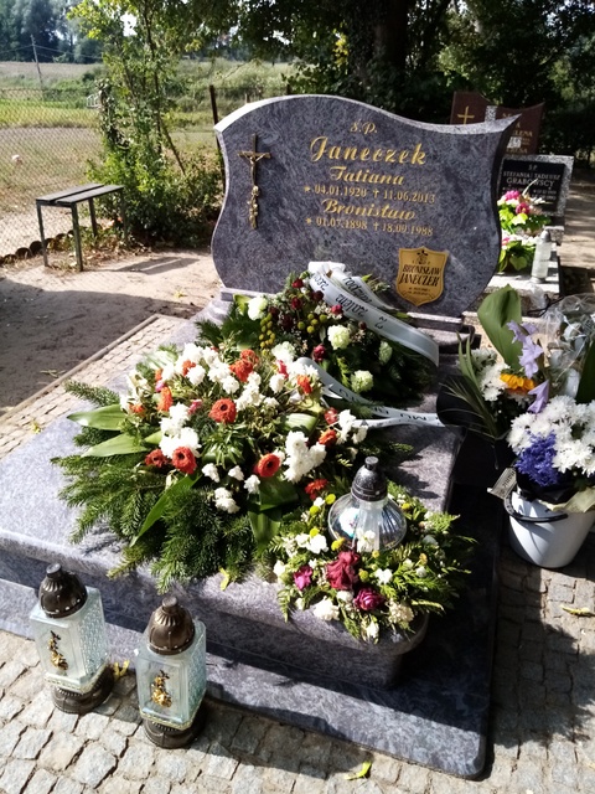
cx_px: 298
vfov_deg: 67.3
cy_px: 397
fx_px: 596
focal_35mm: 26
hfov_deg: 53.1
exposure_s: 1/444
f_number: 1.8
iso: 111
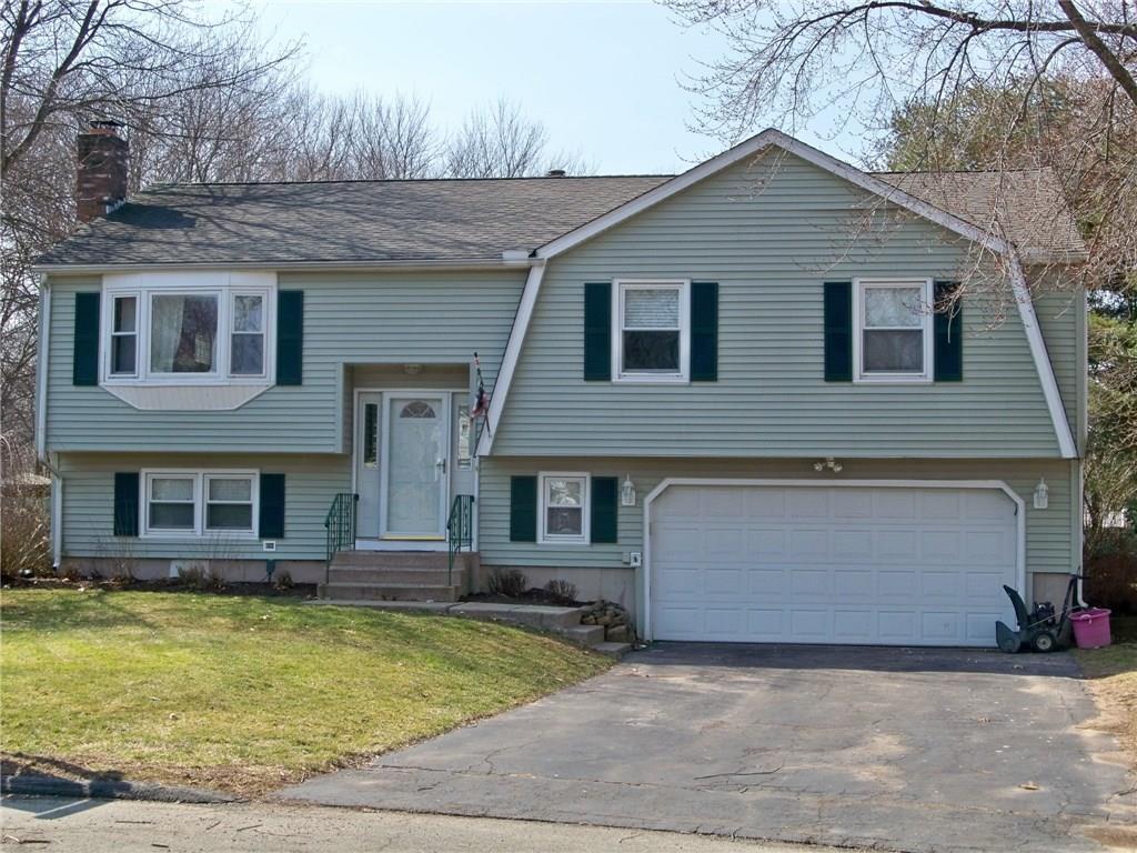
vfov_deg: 24.8
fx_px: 1938
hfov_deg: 32.7
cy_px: 426
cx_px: 568
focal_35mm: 59
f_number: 4
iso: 64
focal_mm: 10.5
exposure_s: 1/400
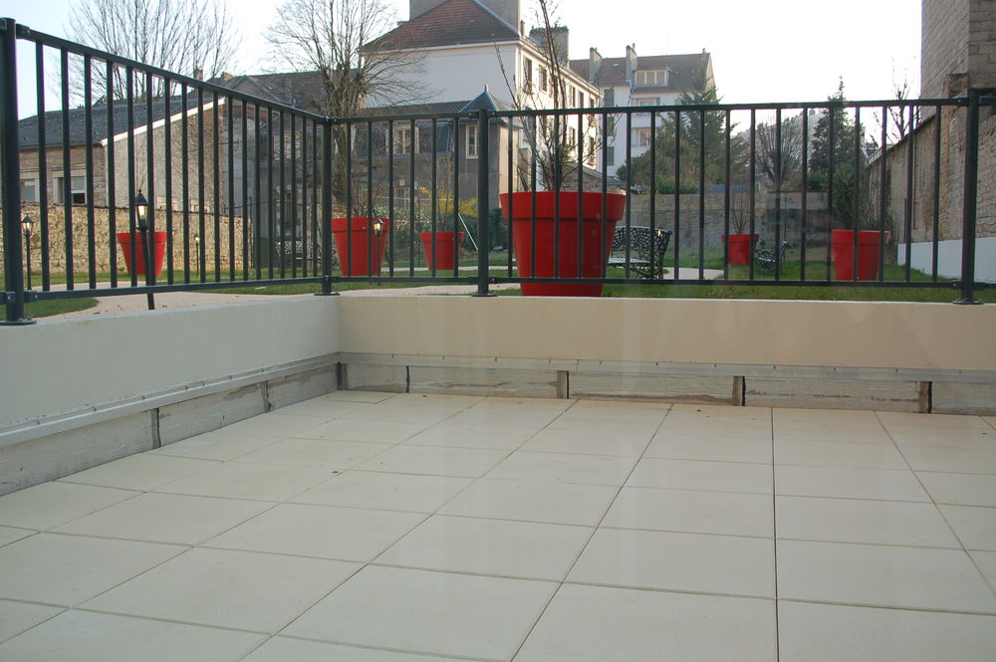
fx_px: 995
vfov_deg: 36.8
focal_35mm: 36
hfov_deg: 53.2
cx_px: 498
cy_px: 331
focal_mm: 24
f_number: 6.3
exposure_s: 1/160
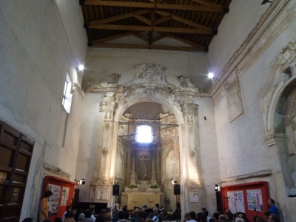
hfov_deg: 69.4
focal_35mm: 25
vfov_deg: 54.9
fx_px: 214
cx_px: 148
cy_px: 111
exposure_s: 1/30
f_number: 2.8
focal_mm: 4.5
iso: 320
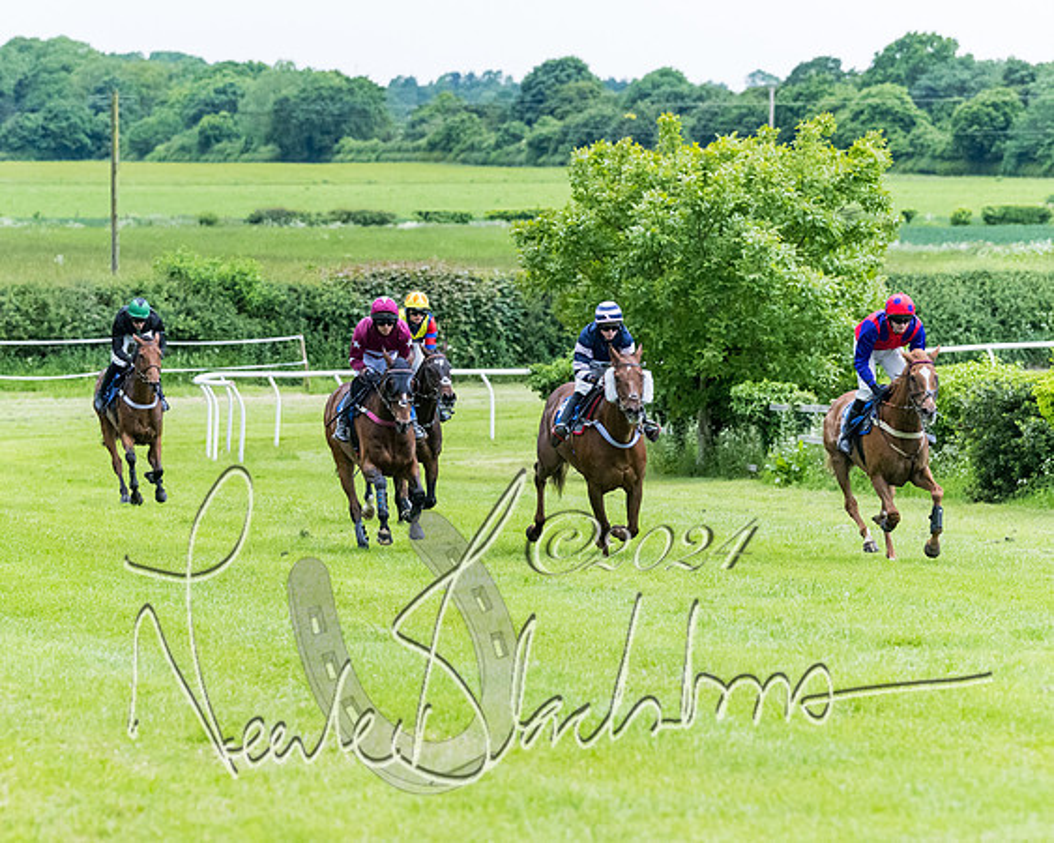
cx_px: 438
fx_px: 6600
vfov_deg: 7.3
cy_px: 432
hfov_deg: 9.1
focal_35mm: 212
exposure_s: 1/3200
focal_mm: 130
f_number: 4
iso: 2000
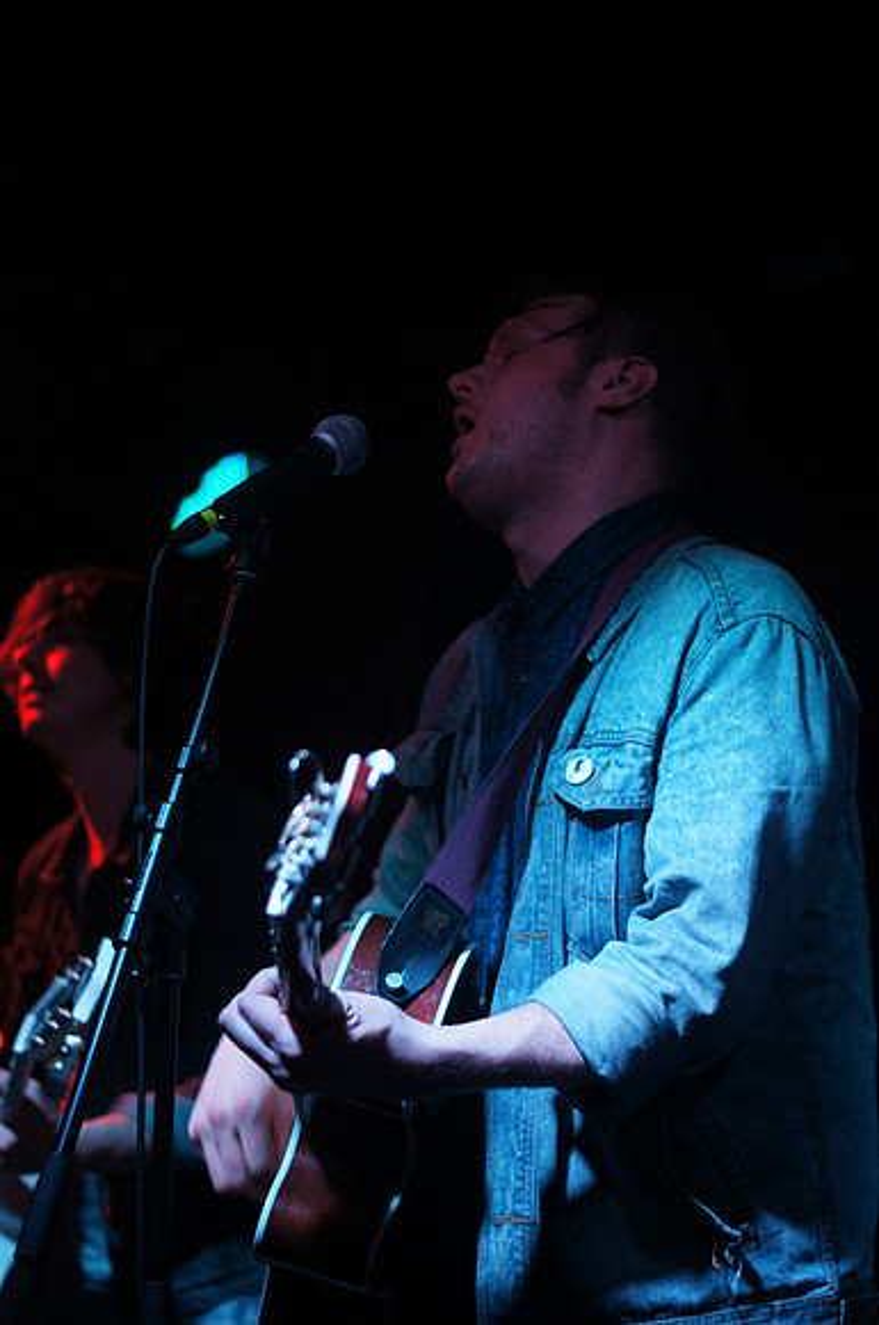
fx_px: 2755
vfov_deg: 27.0
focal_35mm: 75
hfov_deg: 18.1
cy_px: 662
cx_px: 440
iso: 800
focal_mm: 50
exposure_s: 1/200
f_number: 1.8
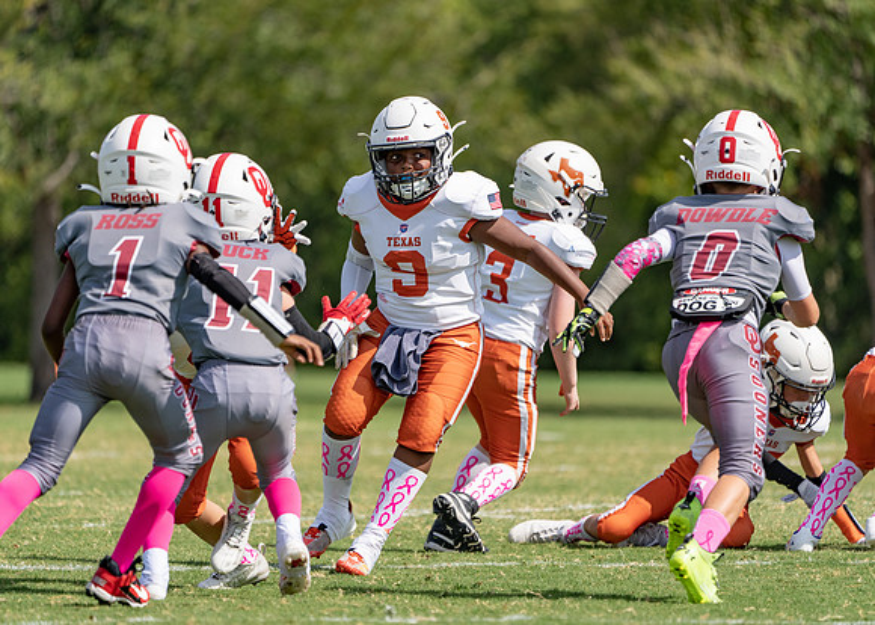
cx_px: 438
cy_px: 312
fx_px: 10413
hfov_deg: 4.8
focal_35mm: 419
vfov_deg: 3.4
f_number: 5.6
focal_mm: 400
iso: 320
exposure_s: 1/1600
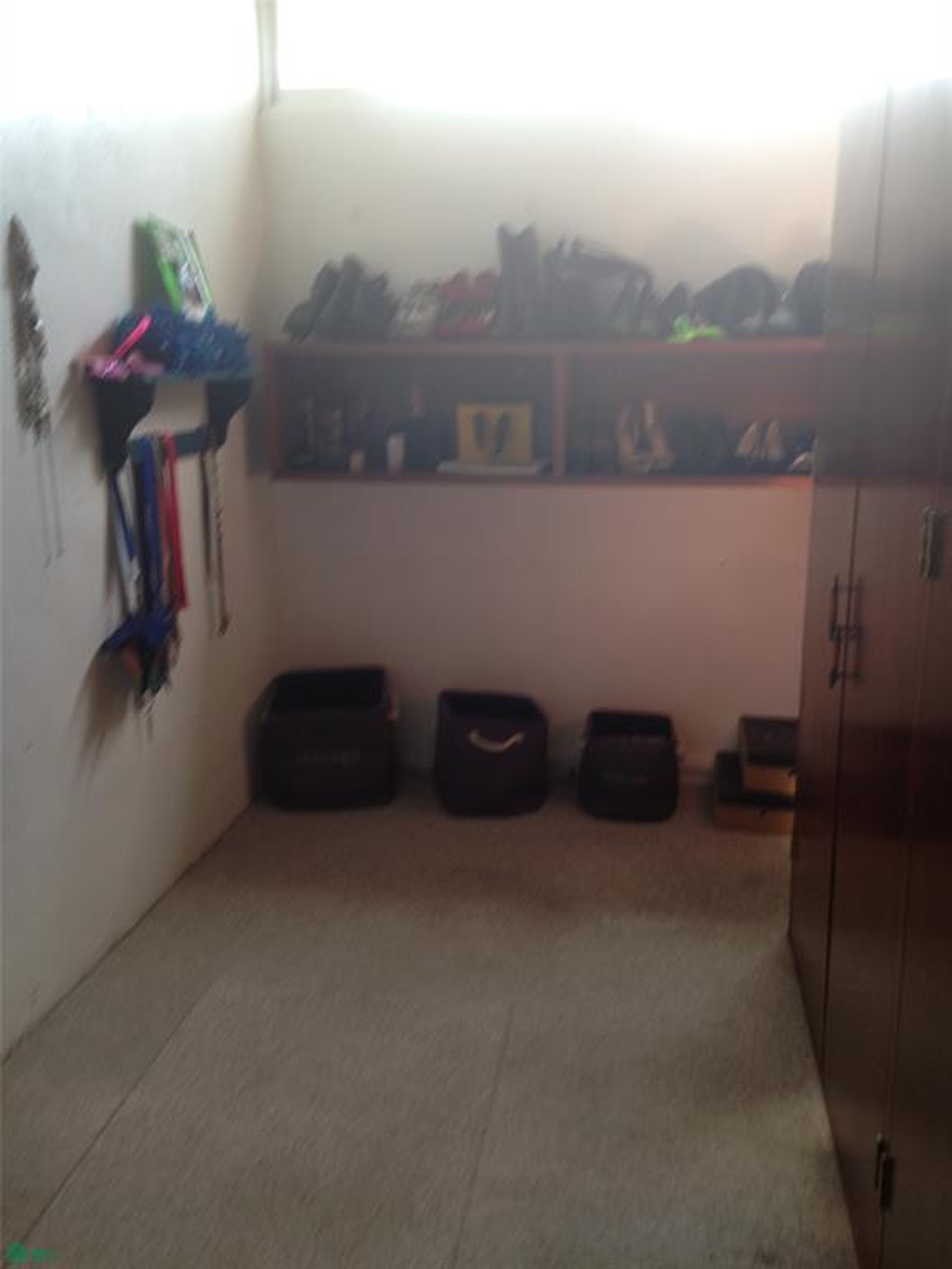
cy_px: 634
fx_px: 1210
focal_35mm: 33
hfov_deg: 42.9
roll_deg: +2.0
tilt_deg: -11.0
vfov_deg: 55.4
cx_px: 476
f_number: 2.4
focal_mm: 4.12
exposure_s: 1/24
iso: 50
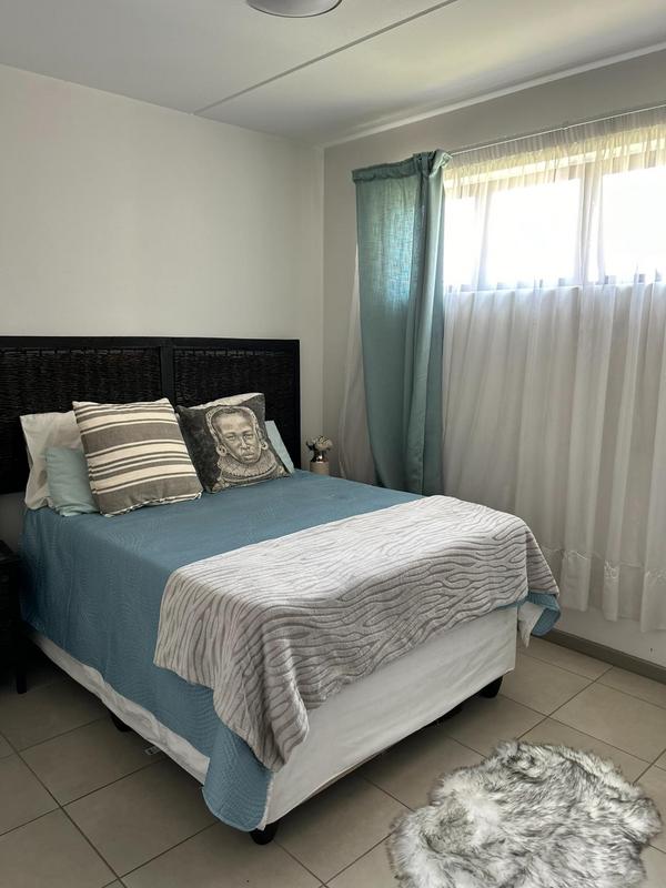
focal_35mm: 26
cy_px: 444
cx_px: 333
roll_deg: -0.3
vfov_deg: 67.3
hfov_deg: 53.1
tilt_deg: -9.1
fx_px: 667
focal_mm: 5.7
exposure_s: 1/78
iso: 125
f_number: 1.5
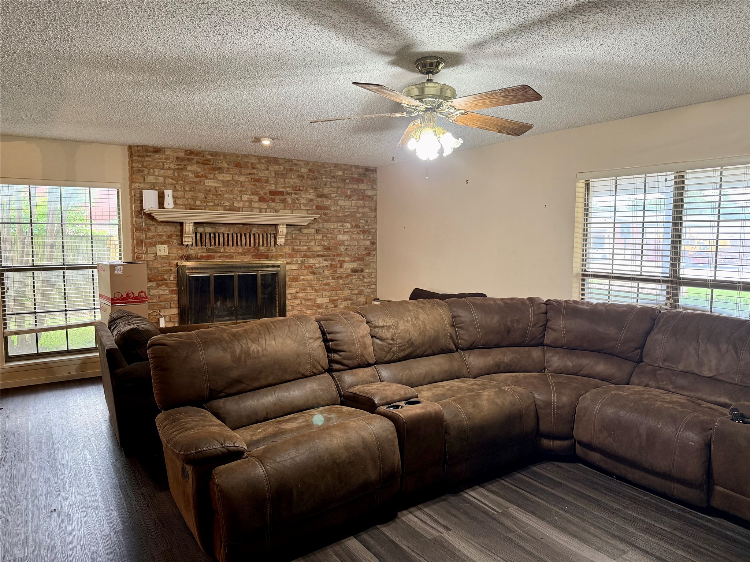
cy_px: 281
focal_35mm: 24
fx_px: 520
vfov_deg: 56.8
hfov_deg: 71.6
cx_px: 375
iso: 320
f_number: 1.78
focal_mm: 6.76
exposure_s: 1/60
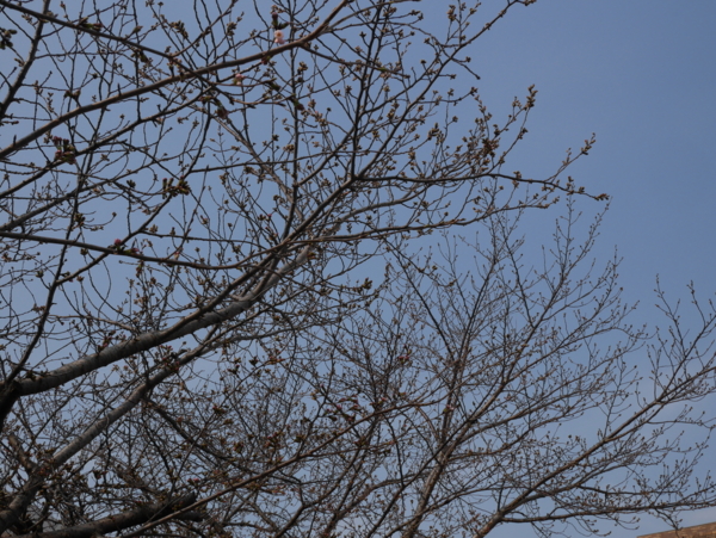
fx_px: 911
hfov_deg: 42.9
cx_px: 358
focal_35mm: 44
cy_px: 269
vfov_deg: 32.9
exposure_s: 1/400
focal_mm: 22
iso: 200
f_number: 10
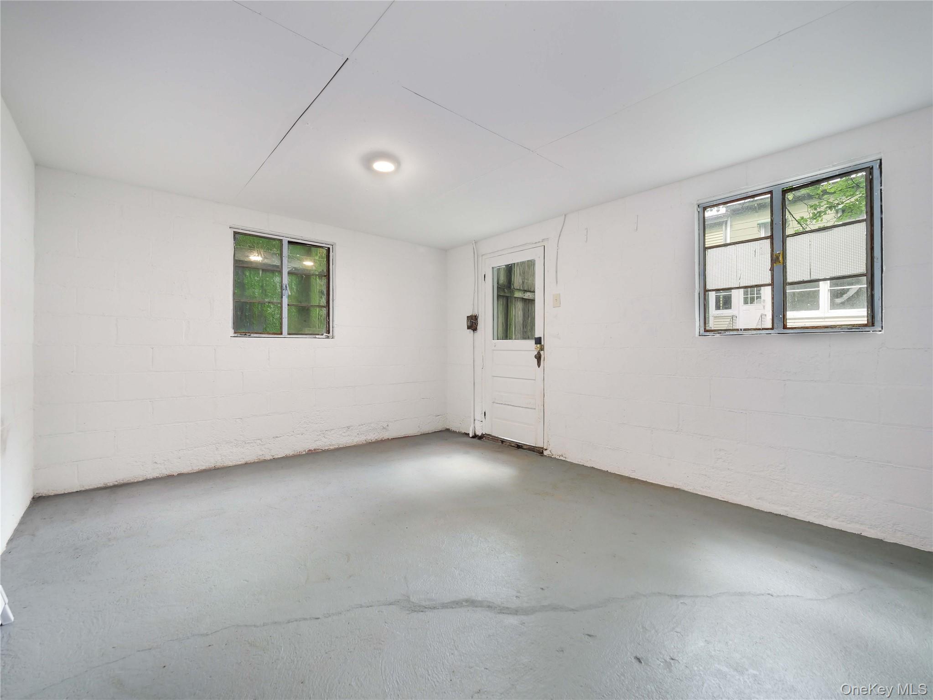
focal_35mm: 14
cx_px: 466
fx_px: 377
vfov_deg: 85.7
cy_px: 350
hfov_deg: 102.0
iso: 800
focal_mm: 7
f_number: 3.5
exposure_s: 1/15
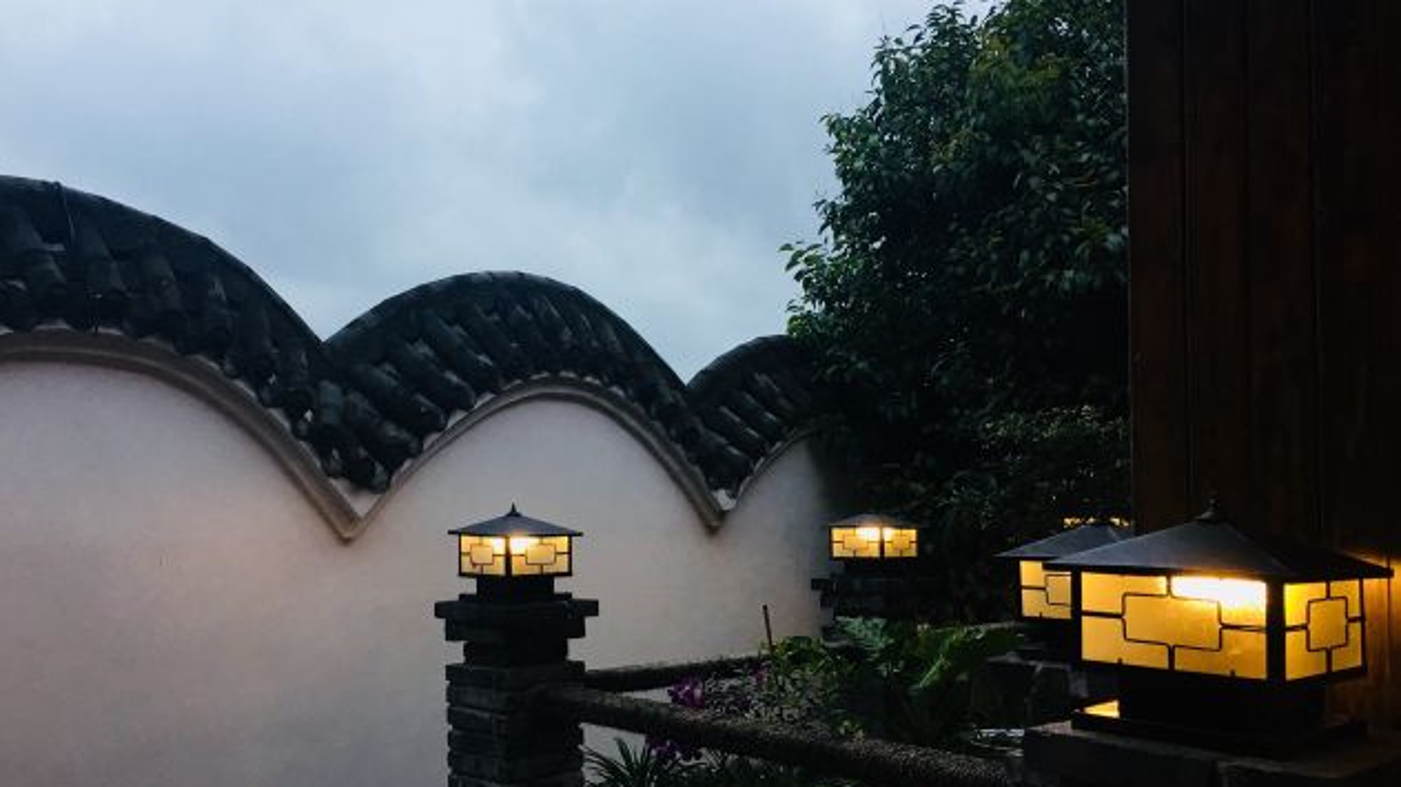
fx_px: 1300
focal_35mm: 35
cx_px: 630
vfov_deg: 33.7
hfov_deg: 56.5
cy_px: 438
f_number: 2.2
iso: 40
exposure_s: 1/17
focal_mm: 4.15
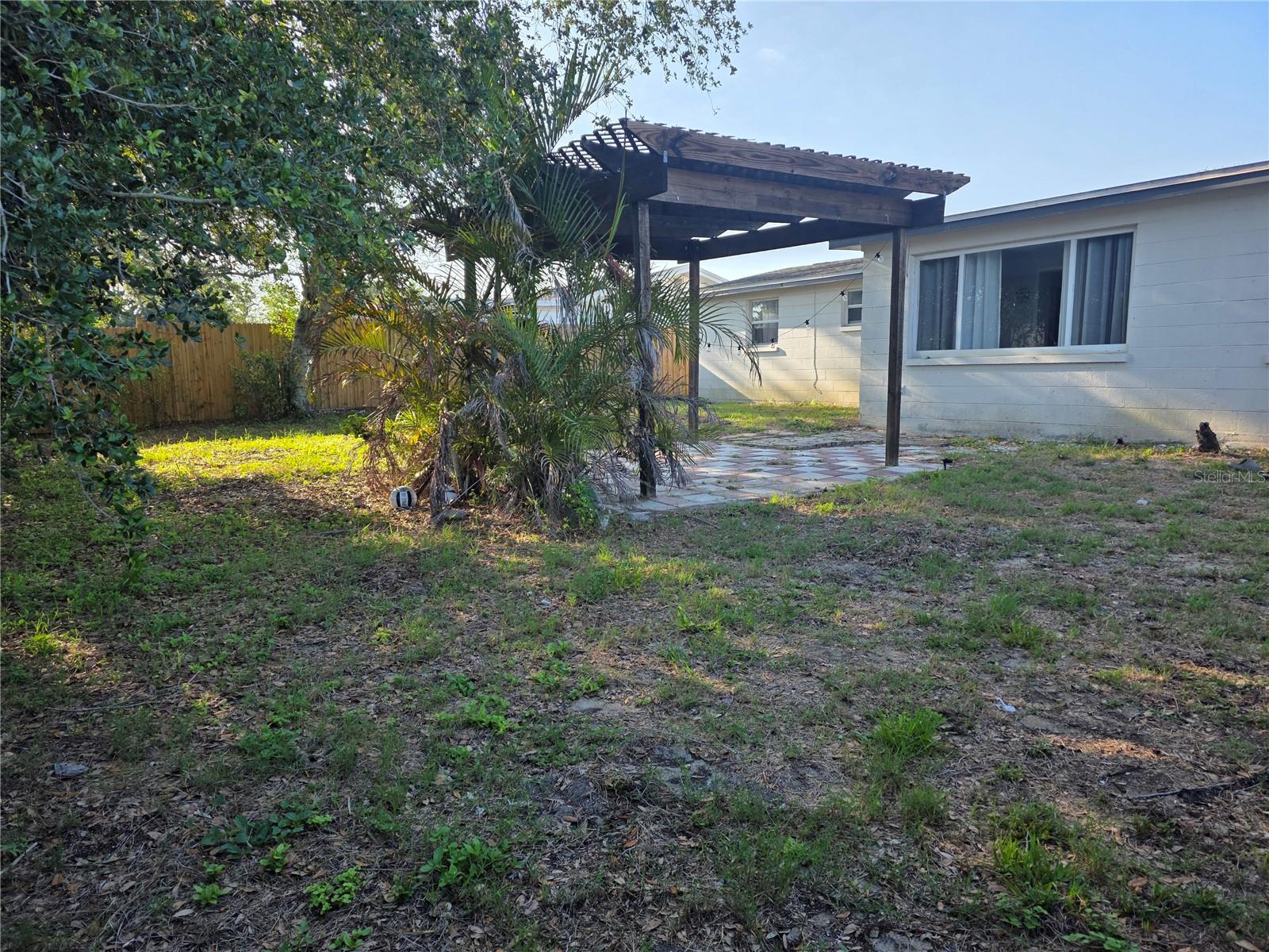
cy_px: 476
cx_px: 634
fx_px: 843
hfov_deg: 73.9
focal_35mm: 23
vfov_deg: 58.9
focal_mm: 6.3
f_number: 1.7
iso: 80
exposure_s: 1/1884
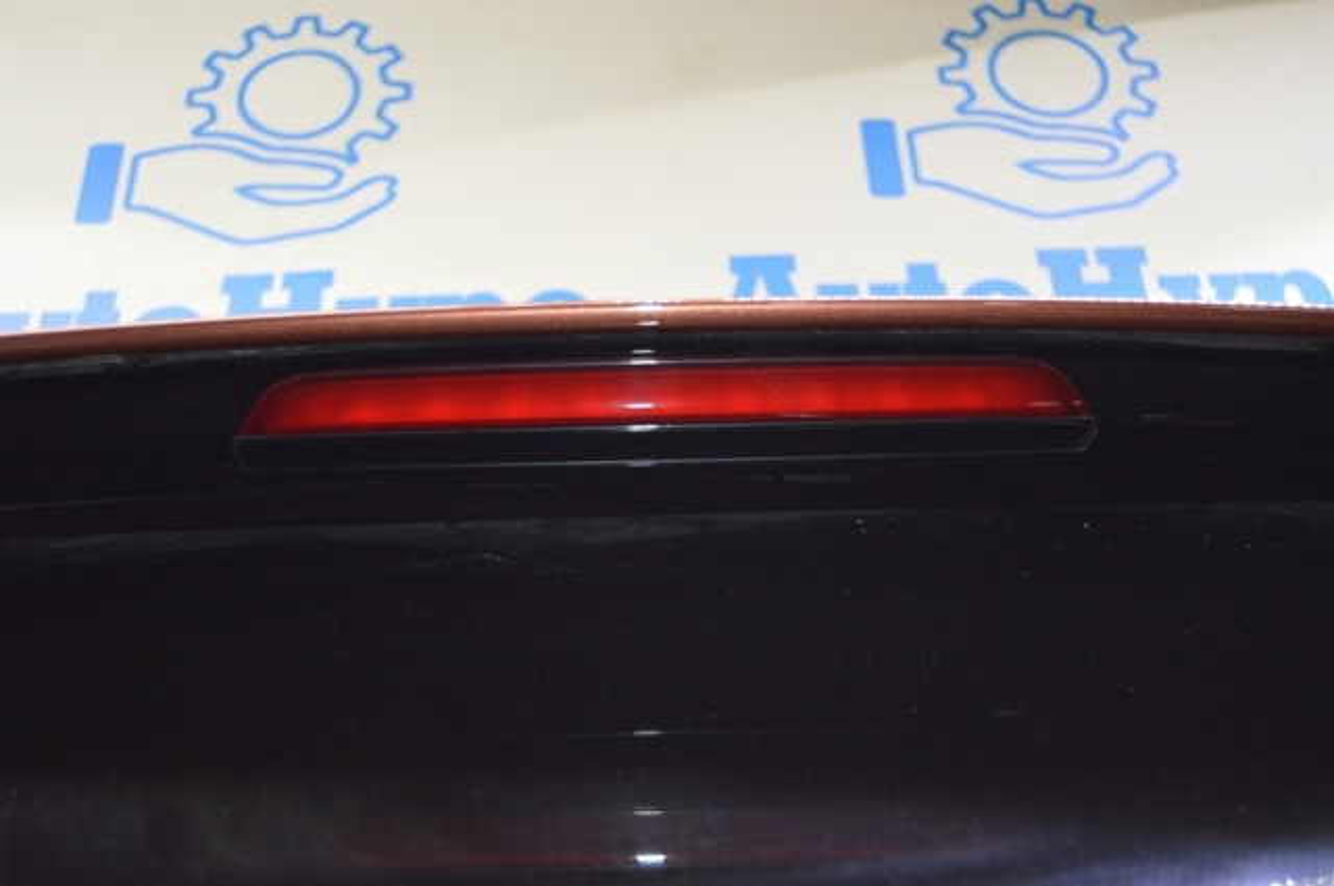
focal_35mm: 42
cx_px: 667
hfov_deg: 46.5
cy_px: 443
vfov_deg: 31.8
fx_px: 1554
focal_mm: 28
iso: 1000
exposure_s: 1/60
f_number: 4
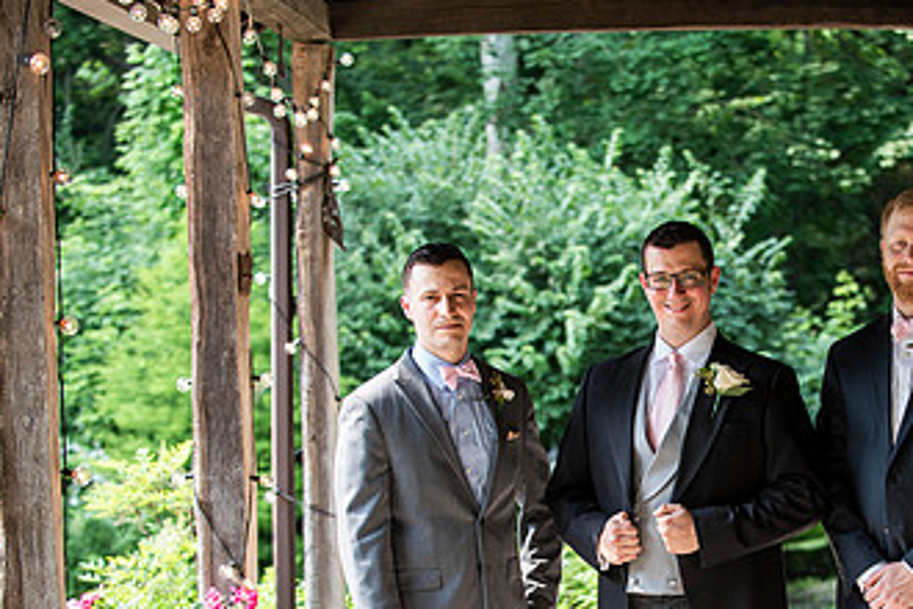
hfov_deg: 16.5
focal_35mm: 123
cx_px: 739
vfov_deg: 11.1
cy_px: 530
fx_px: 3119
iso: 400
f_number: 3.5
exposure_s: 1/320
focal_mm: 70
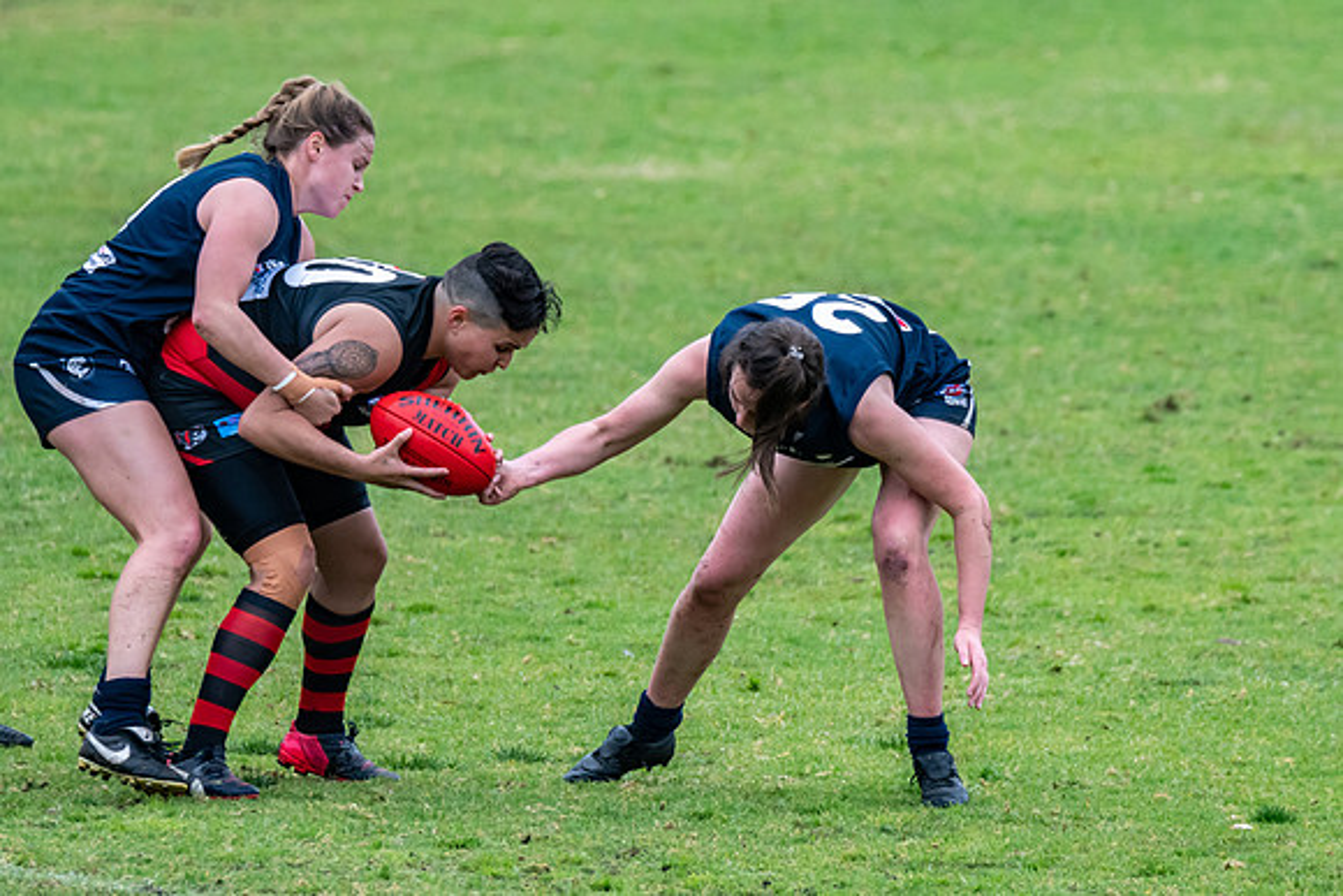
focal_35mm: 748
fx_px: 27894
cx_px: 723
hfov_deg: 2.8
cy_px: 472
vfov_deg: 1.8
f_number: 7.1
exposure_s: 1/1600
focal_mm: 420
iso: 1250
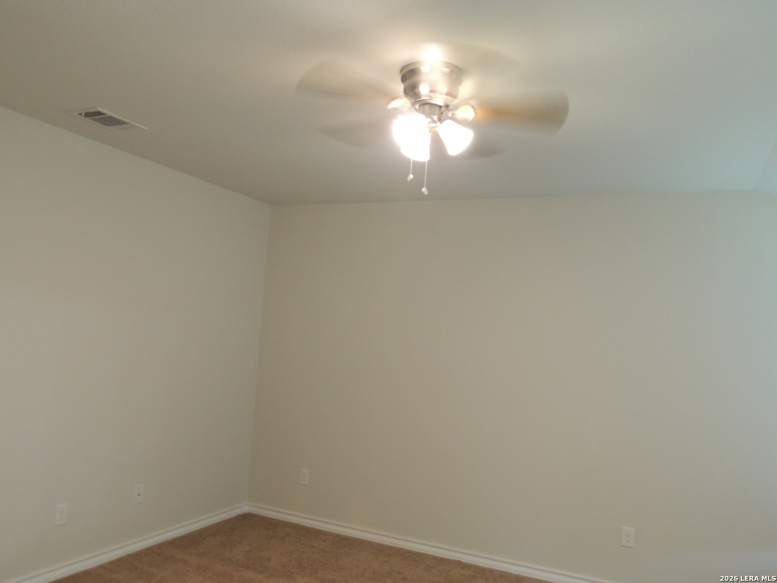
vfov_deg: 49.7
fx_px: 628
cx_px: 388
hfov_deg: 63.4
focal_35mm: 28
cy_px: 292
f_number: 3.1
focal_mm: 4.9
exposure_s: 1/25
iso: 400
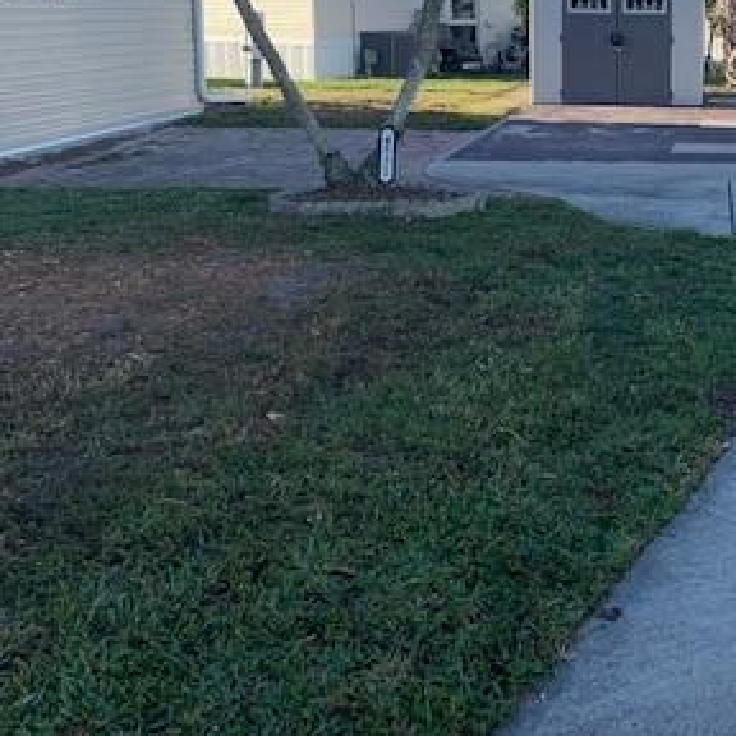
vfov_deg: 32.7
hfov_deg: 31.4
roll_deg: +0.1
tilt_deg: -6.9
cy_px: 171
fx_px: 1227
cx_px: 695
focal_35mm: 51
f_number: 1.8
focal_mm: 4.25
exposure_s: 1/1076
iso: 25
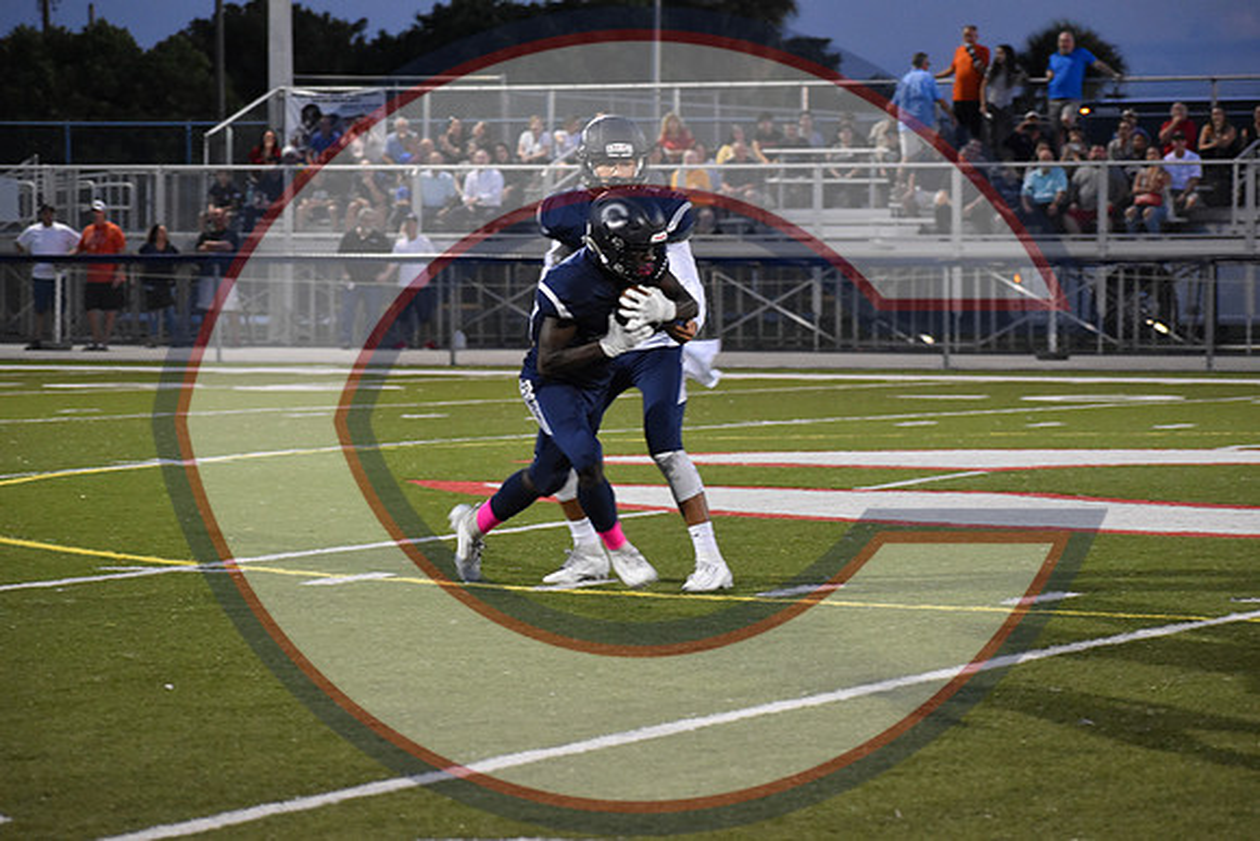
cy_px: 420
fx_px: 5776
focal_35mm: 165
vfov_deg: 8.3
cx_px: 630
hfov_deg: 12.4
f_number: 4.8
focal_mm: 110
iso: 3200
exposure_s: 1/160
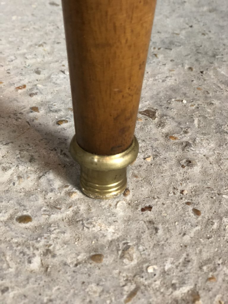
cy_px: 152
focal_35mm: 52
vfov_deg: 36.8
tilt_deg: -37.6
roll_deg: -4.1
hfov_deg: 28.0
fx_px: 457
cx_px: 114
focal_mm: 6
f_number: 2.4
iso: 160
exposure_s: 1/11
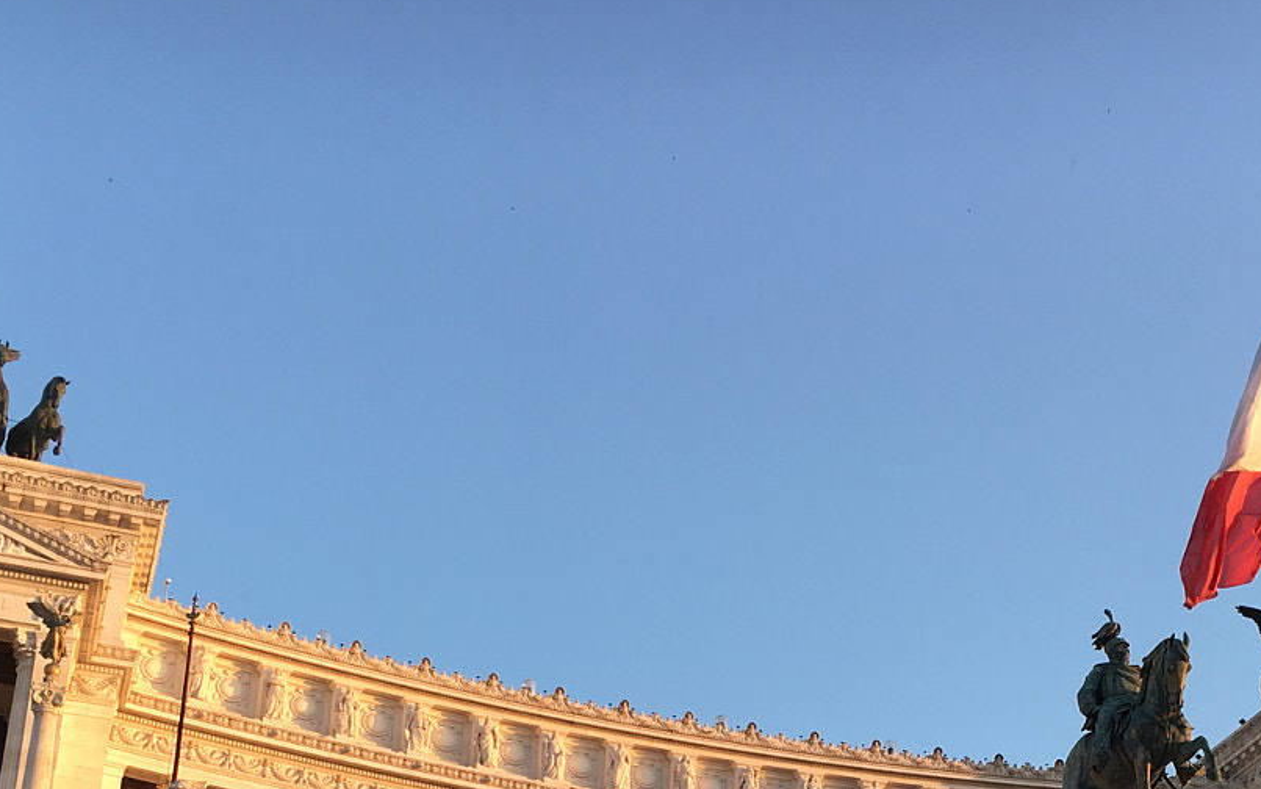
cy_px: 866
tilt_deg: +22.7
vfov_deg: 20.3
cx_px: 854
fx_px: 2097
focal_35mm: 61
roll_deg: +2.2
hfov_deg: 33.1
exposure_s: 1/138
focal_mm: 4.15
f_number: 2.2
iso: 25
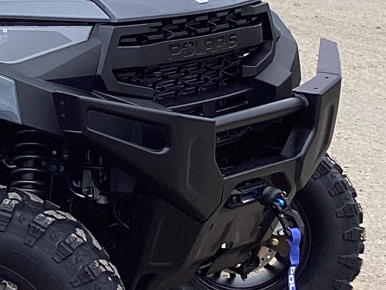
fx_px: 1394
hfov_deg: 14.5
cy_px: 89
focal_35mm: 125
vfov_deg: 11.8
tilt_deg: -9.6
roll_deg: -0.4
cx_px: -220
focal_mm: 3.3
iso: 25
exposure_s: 1/466
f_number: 2.4
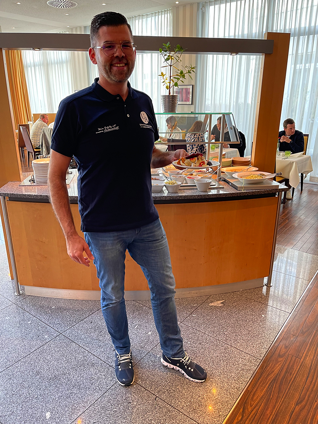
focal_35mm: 26
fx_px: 319
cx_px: 159
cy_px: 212
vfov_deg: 67.3
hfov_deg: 53.1
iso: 100
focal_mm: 5.1
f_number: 1.6
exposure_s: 1/50
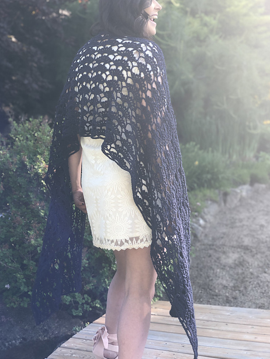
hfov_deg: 27.0
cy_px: 179
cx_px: 133
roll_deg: +0.0
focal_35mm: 54
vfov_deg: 35.5
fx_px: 562
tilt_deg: -3.6
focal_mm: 6
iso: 16
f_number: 2.4
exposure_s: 1/120
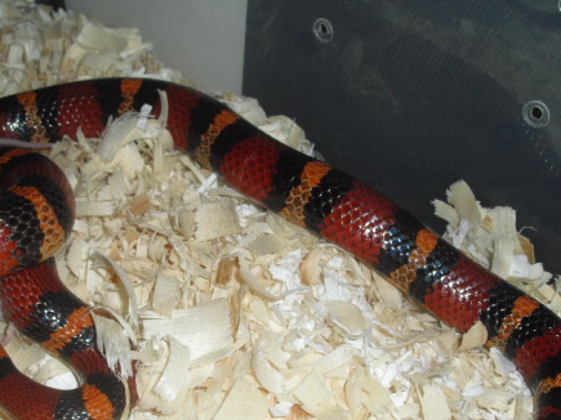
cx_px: 200
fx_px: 859
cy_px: 294
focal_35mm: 53
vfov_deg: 27.3
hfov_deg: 35.9
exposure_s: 1/60
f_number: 3.1
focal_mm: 6.3
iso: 100
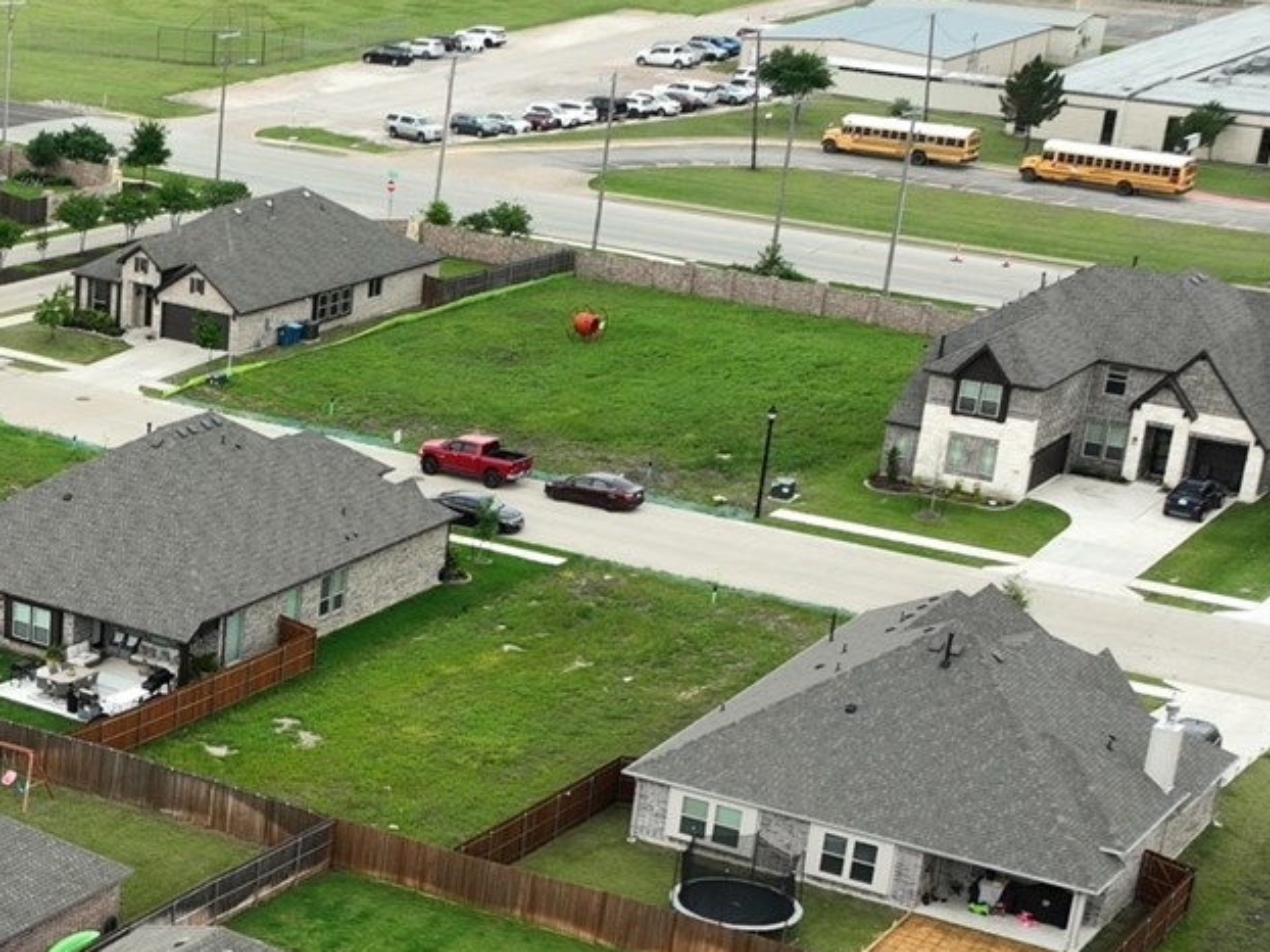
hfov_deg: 22.8
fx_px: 2897
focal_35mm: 79
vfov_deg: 18.2
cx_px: -242
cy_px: 924
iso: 100
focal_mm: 12.29
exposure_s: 1/500
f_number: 2.8
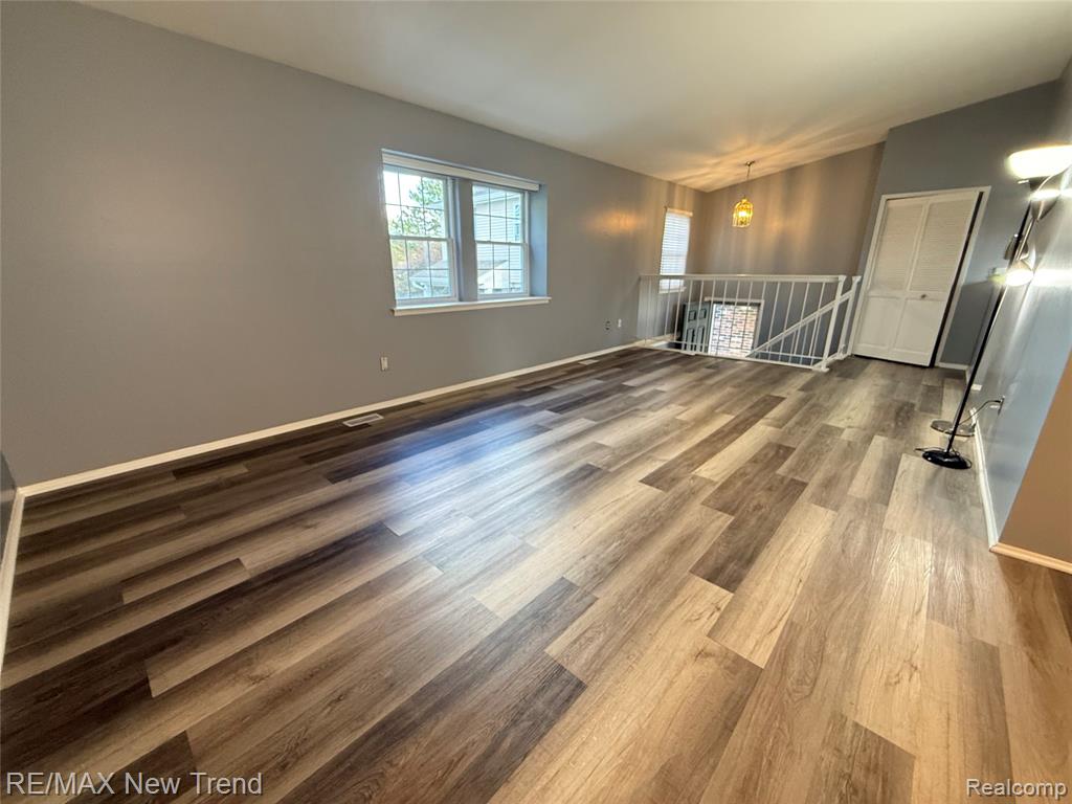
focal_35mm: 14
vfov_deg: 85.7
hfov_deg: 102.1
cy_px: 402
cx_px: 536
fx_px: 434
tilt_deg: -16.4
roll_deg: -0.3
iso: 320
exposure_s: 1/60
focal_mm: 2.22
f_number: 2.2
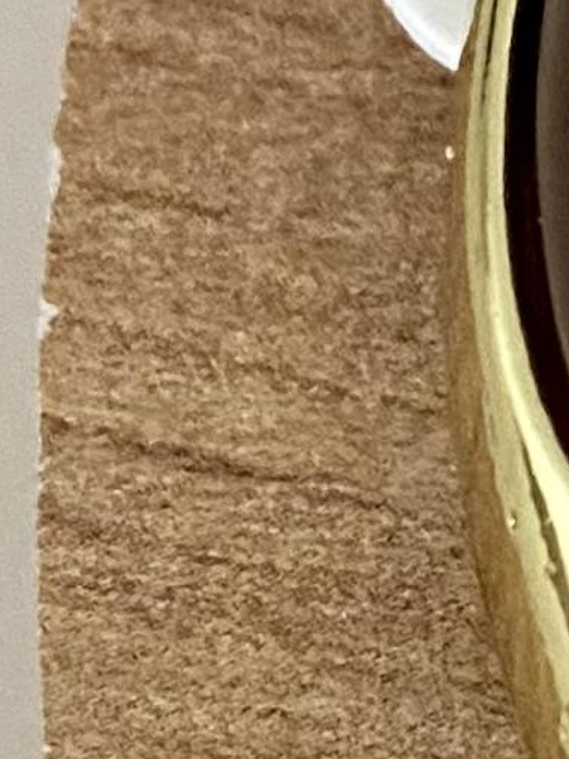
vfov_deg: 9.9
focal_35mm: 199
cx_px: 1128
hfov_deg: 7.2
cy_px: 394
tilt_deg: -56.3
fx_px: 4363
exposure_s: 1/33
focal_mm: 4.25
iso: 500
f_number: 1.8
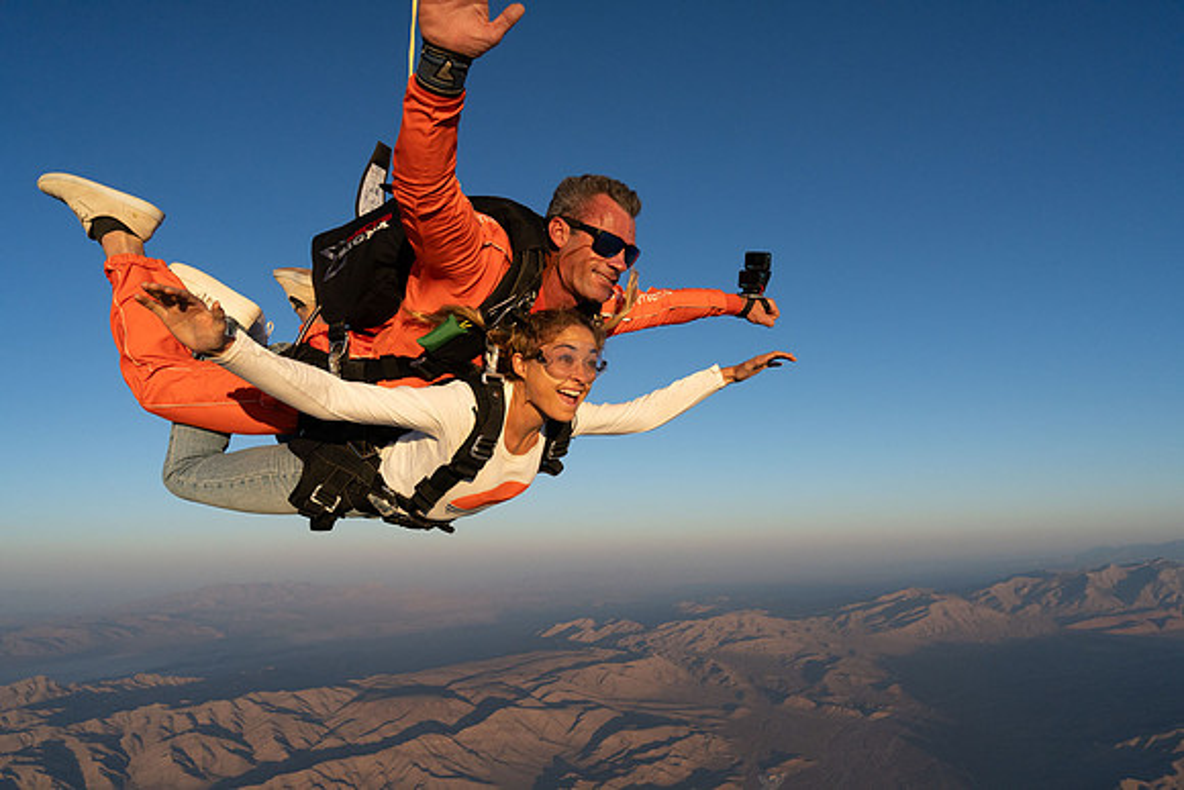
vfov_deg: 53.2
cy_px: 395
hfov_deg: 73.7
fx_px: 789
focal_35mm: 24
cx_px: 592
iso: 1250
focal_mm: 24
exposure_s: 1/2000
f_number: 8
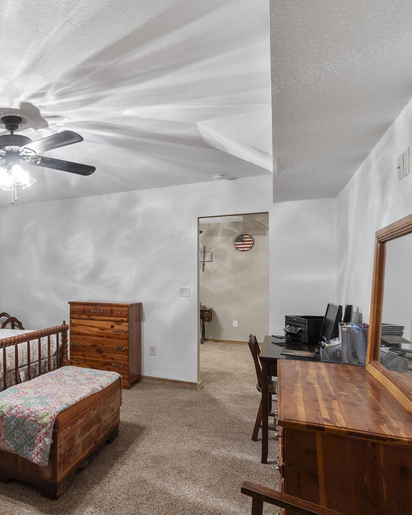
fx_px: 366
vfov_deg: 70.2
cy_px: 279
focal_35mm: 24
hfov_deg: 51.9
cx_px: 42
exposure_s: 1/2.5
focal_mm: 10
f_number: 7.1
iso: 320
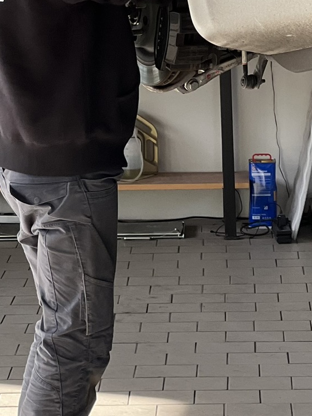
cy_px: 60
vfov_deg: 9.3
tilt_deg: -3.6
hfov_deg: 7.0
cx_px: 194
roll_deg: +0.7
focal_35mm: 211
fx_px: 2534
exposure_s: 1/121
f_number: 2.8
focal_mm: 9
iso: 64
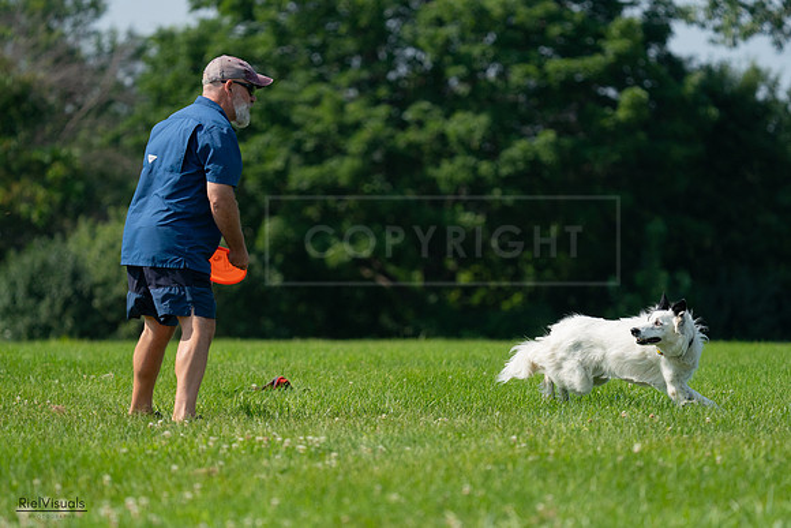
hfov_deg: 6.4
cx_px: 390
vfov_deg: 4.3
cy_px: 264
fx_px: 7037
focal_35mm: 320
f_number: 6.3
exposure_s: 1/4000
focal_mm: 312
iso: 1250
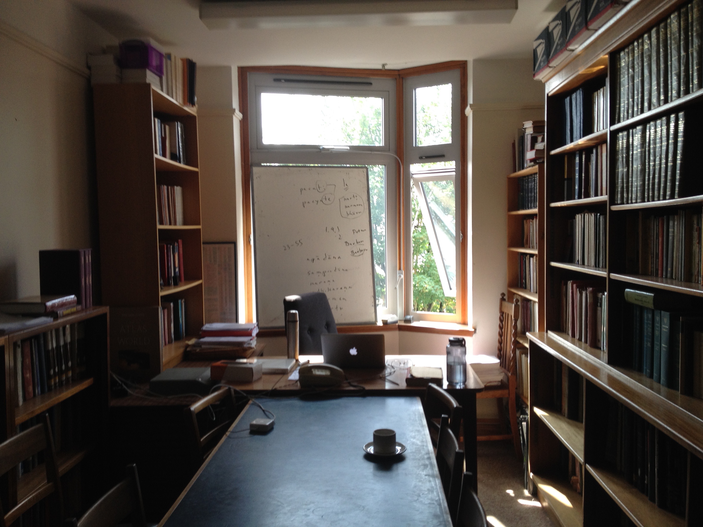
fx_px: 711
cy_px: 264
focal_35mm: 35
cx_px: 352
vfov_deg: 40.7
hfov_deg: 52.6
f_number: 2.4
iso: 64
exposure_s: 1/60
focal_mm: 4.28
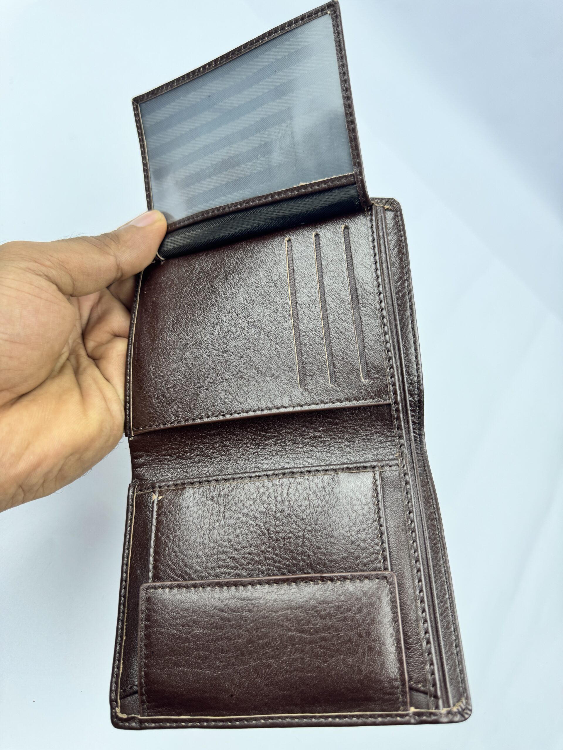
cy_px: 375
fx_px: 520
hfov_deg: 56.8
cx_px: 282
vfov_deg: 71.6
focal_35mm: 24
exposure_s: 1/100
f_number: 1.78
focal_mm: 6.76
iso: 64
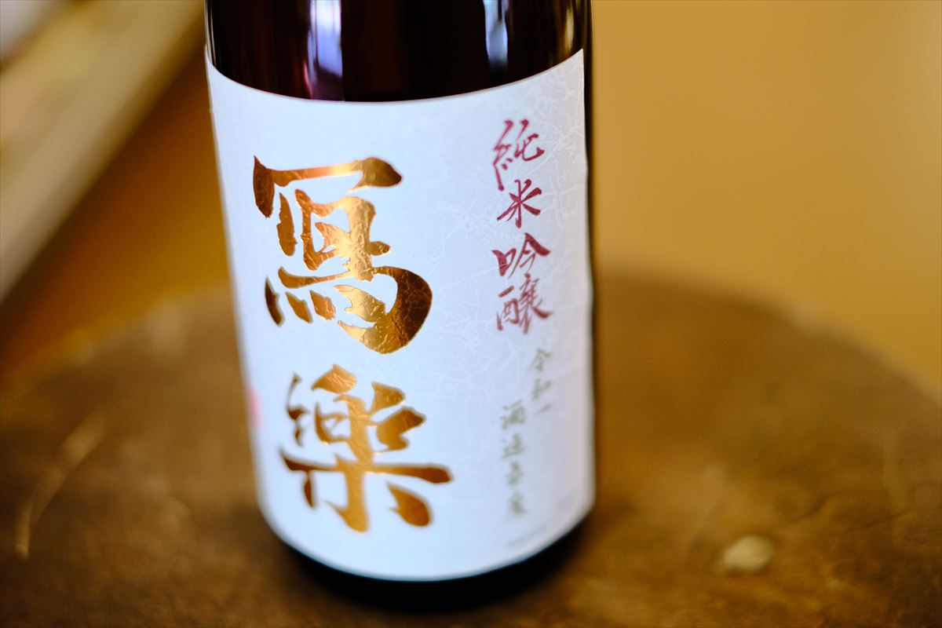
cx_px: 471
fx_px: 1387
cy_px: 314
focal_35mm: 53
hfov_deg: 37.5
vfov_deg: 25.5
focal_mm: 35
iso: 800
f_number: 1.4
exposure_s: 1/58
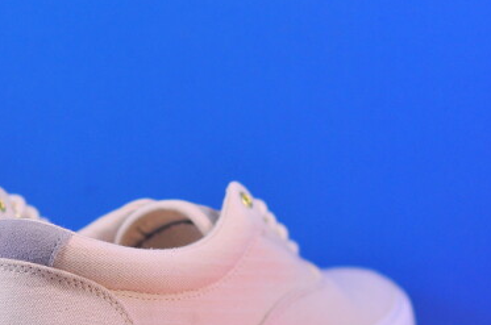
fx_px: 2191
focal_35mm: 161
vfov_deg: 8.5
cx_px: 33
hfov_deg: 12.7
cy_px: 164
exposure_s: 1/320
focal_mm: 50
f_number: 2.5
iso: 250
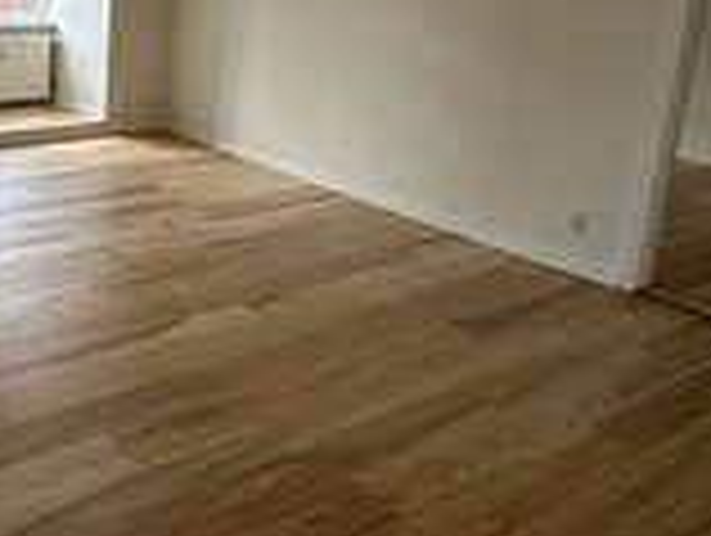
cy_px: 86
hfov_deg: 46.4
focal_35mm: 33
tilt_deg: -9.8
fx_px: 679
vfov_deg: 40.7
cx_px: 2
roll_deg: -1.0
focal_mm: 2.22
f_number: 2.2
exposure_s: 1/100
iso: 320
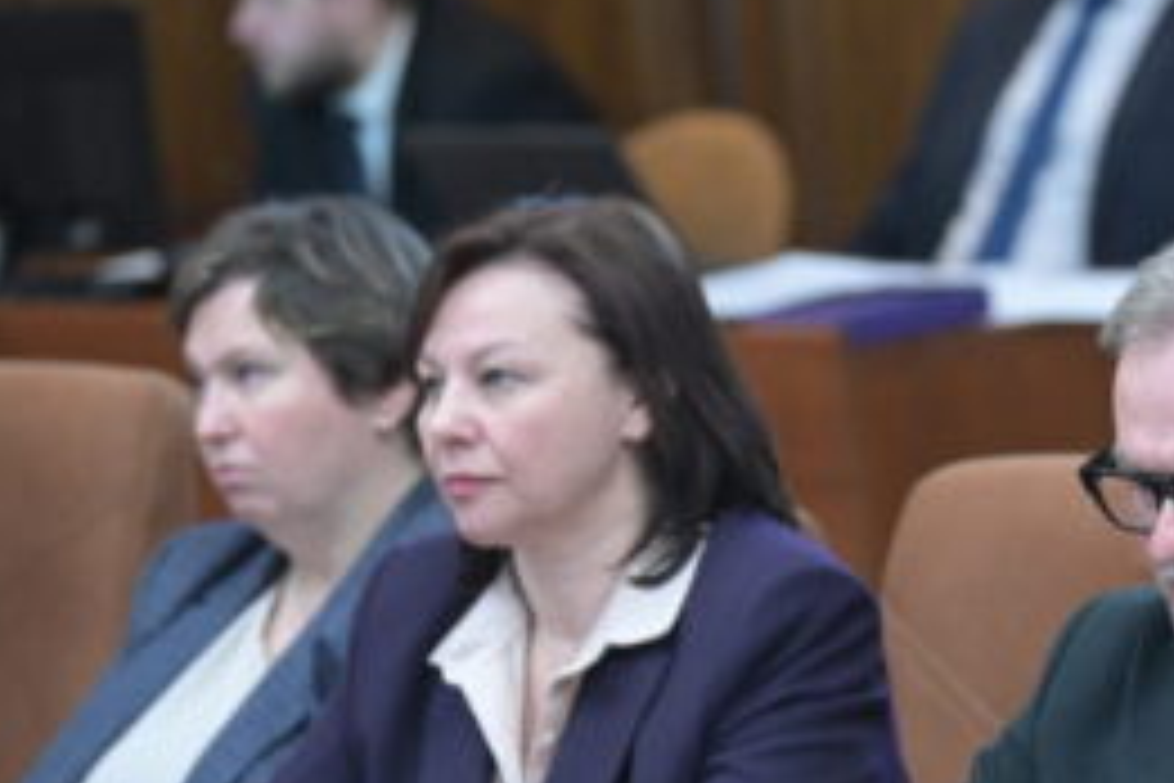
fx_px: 9000
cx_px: 1336
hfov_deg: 7.4
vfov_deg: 5.0
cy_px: 756
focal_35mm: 276
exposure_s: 1/125
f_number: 3.5
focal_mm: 120
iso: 2500
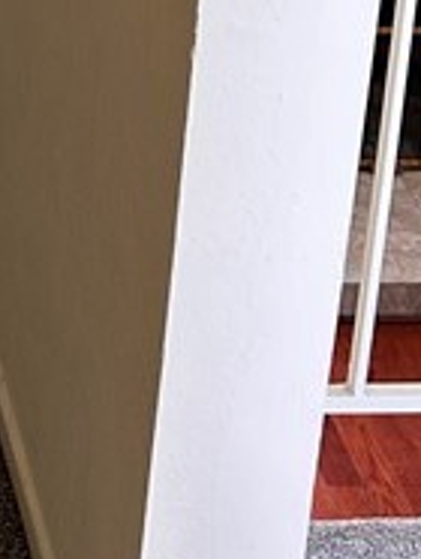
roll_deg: -0.5
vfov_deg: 13.2
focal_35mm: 132
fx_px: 2136
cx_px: -343
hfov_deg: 10.6
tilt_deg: -16.0
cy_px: -508
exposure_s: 1/60
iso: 125
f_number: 1.78
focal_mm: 6.86
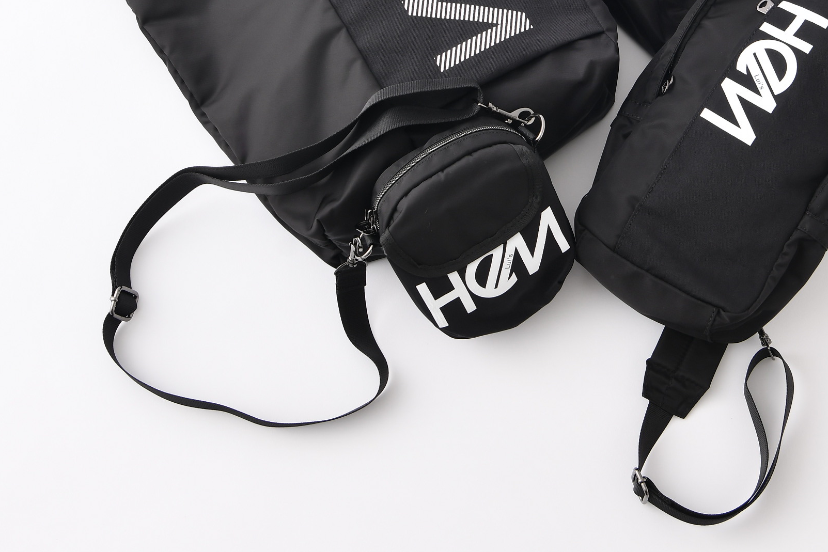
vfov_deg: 13.2
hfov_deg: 19.7
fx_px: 2369
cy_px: 47
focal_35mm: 103
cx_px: 589
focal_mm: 40
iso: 160
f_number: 8
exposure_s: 1/160
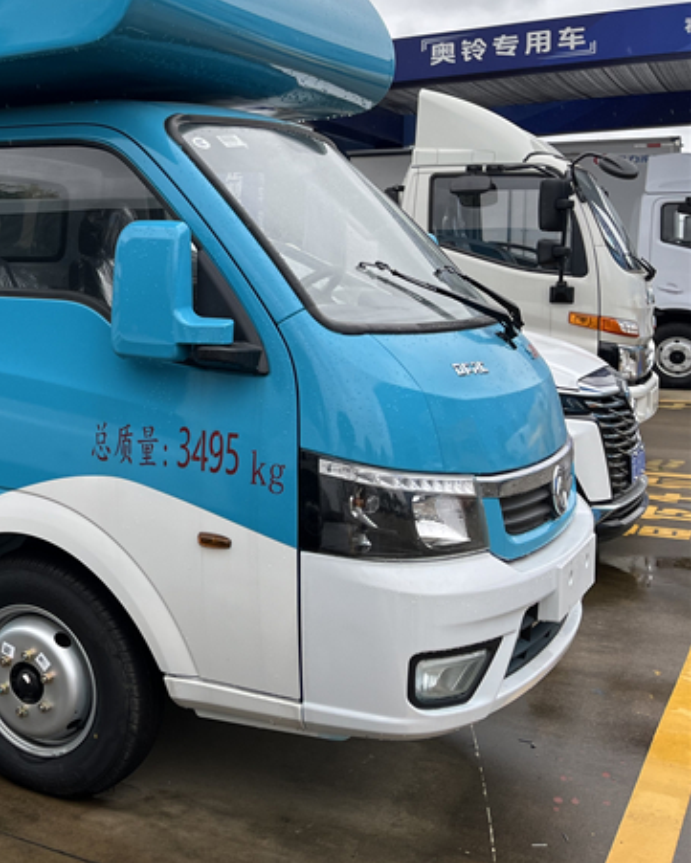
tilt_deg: -3.1
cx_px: -73
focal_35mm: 45
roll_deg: +0.8
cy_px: 316
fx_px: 1150
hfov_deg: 30.0
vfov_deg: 40.8
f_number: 1.6
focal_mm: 5.1
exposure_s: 1/542
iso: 50
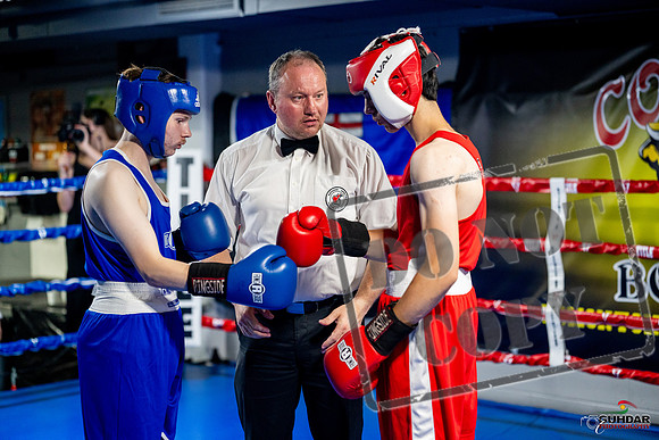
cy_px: 220
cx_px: 330
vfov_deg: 20.0
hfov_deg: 29.6
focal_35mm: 68
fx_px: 1245
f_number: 2
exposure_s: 1/1000
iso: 4000
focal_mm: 68
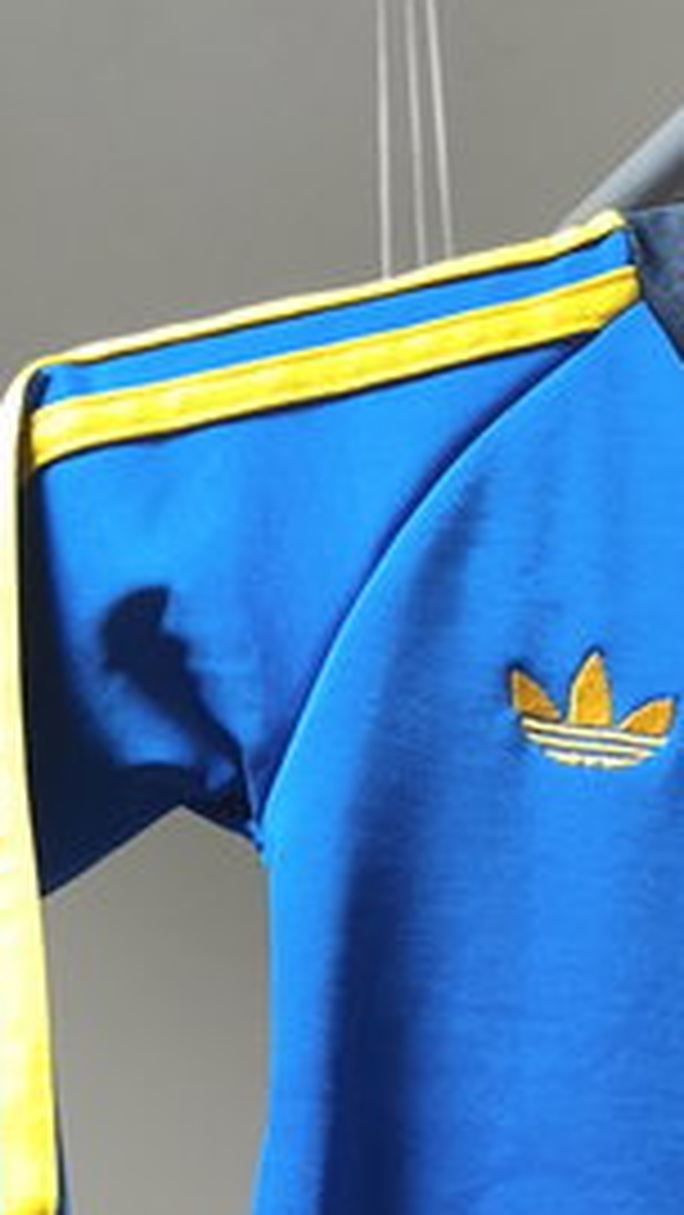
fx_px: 3190
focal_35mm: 99
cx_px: 864
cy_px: 1136
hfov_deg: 11.9
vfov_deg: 21.0
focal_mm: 6.14
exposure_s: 1/50
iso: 1000
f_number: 1.65
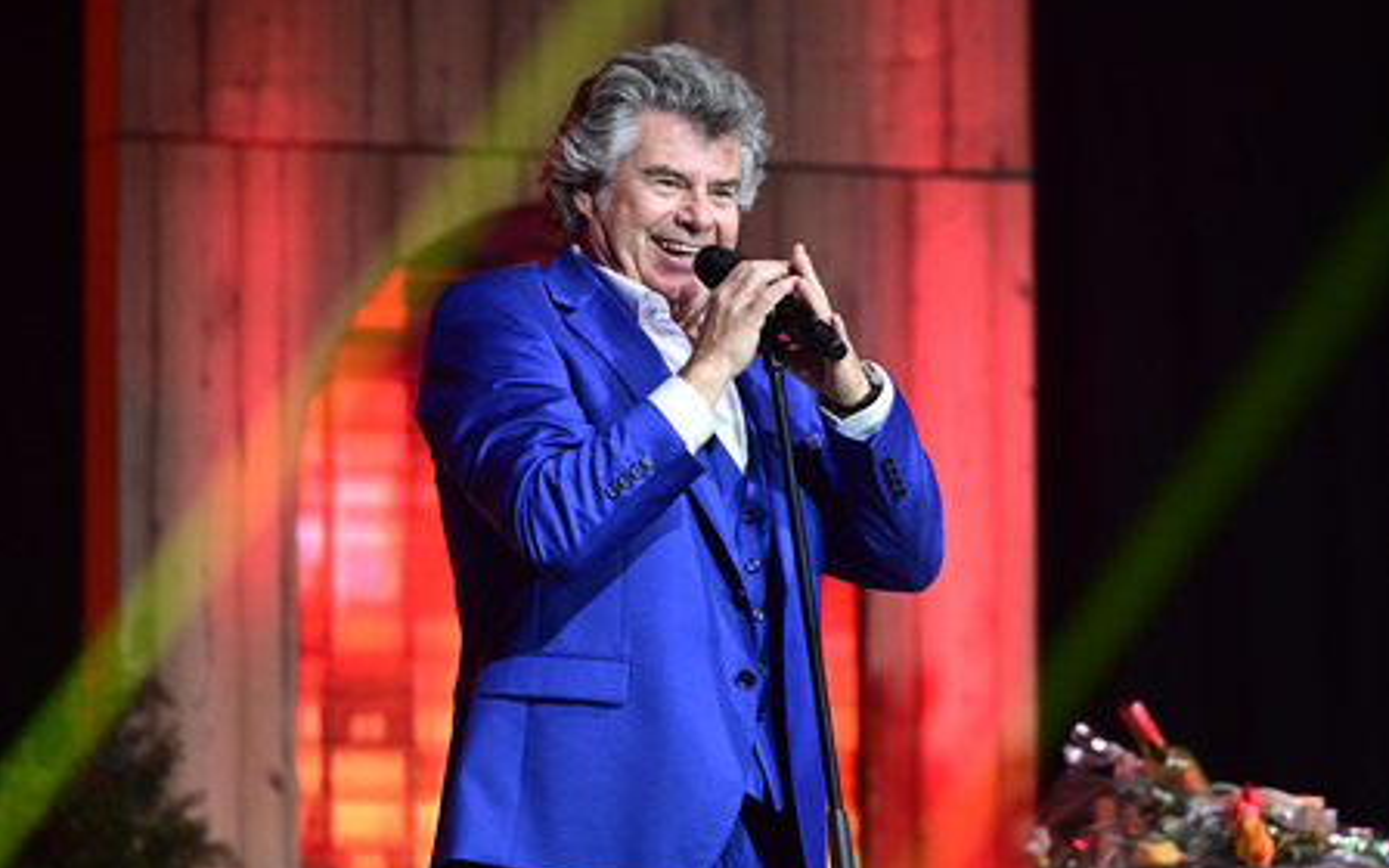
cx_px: 696
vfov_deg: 6.4
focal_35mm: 205
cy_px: 428
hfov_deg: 10.2
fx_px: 7760
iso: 3200
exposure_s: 1/400
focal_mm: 200
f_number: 4
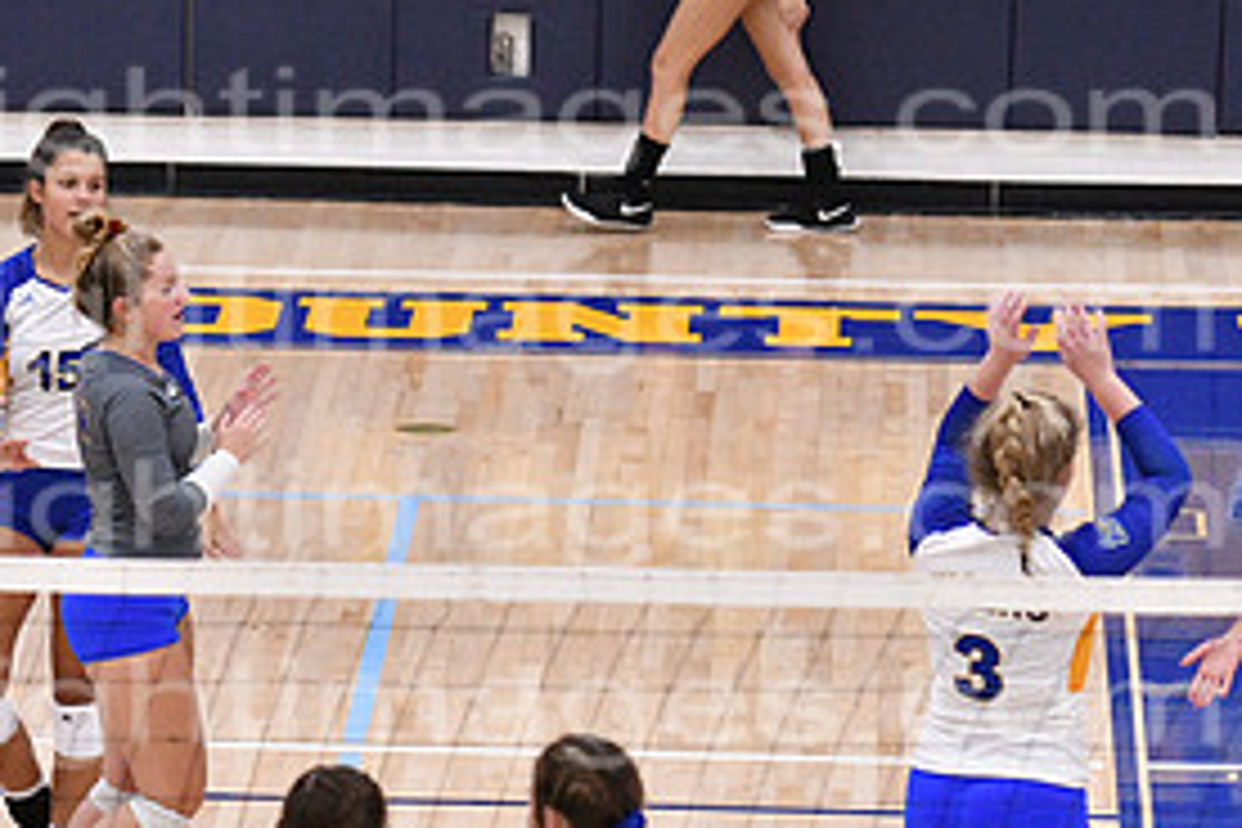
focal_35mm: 321
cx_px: 212
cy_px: 614
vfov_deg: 4.3
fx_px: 11074
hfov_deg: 6.4
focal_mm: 102
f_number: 3.2
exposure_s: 1/1000
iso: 6400
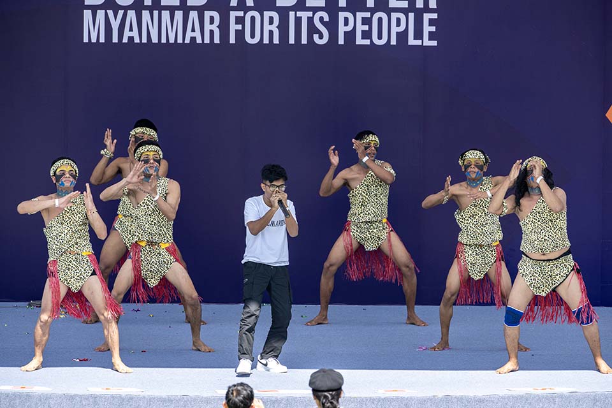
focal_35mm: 400
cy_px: 204
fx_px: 6799
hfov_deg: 5.2
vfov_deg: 3.4
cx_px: 306
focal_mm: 400
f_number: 8
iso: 560
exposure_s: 1/640
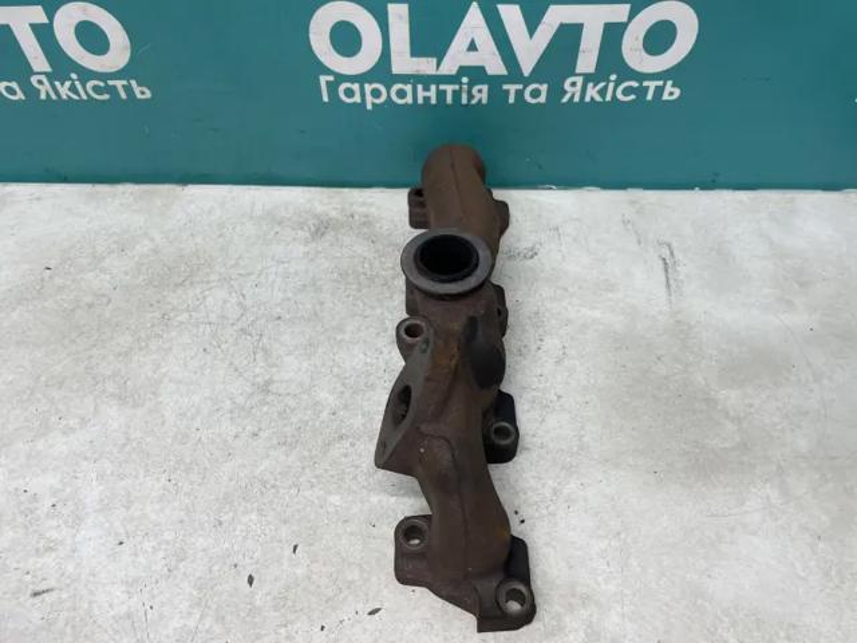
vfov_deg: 53.1
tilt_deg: -50.8
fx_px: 644
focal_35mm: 26
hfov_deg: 67.3
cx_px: 428
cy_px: 322
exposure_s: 1/100
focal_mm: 4.2
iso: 80
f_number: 1.6
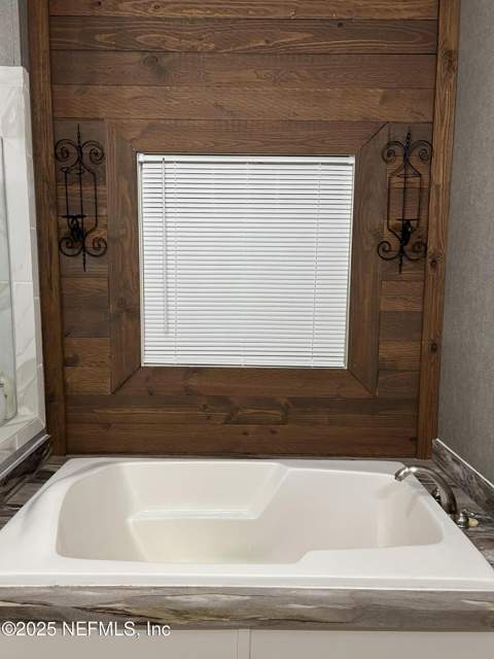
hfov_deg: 53.1
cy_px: 330
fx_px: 495
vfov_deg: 67.3
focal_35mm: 26
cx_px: 247
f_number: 1.5
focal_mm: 5.7
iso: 100
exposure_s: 1/60
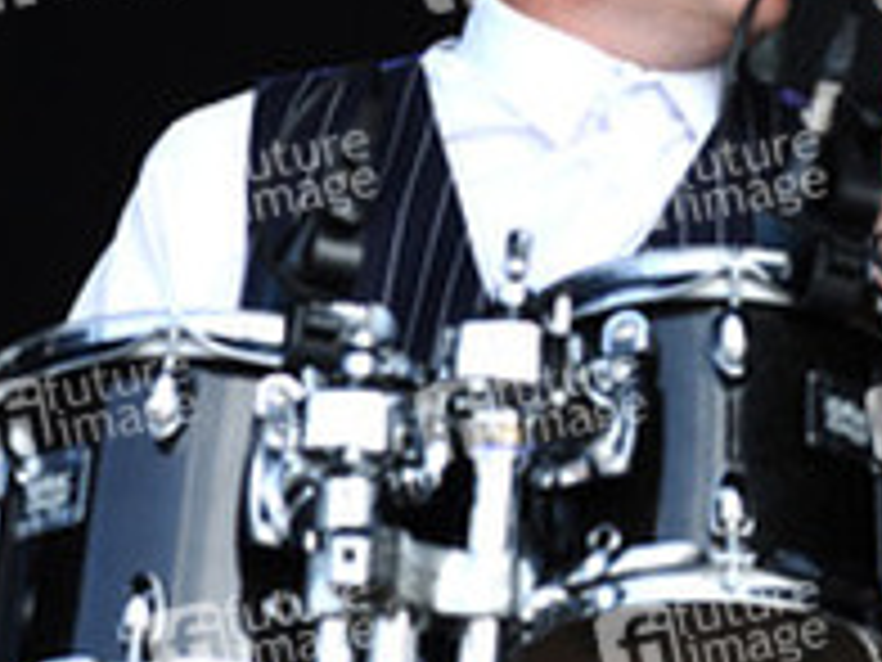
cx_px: 590
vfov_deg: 2.6
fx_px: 14755
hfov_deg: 3.4
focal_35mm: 579
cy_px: 72
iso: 320
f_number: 5
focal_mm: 175
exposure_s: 1/400
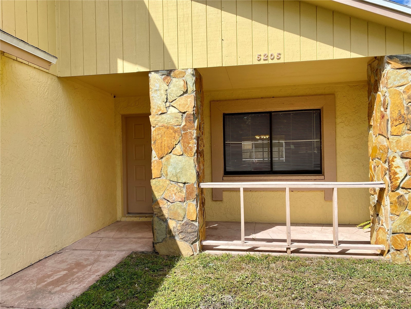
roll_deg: +0.6
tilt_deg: -0.9
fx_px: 309
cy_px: 154
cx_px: 206
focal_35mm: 26
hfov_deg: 67.3
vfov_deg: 53.1
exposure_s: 1/2410
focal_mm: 4.25
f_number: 1.8
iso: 32
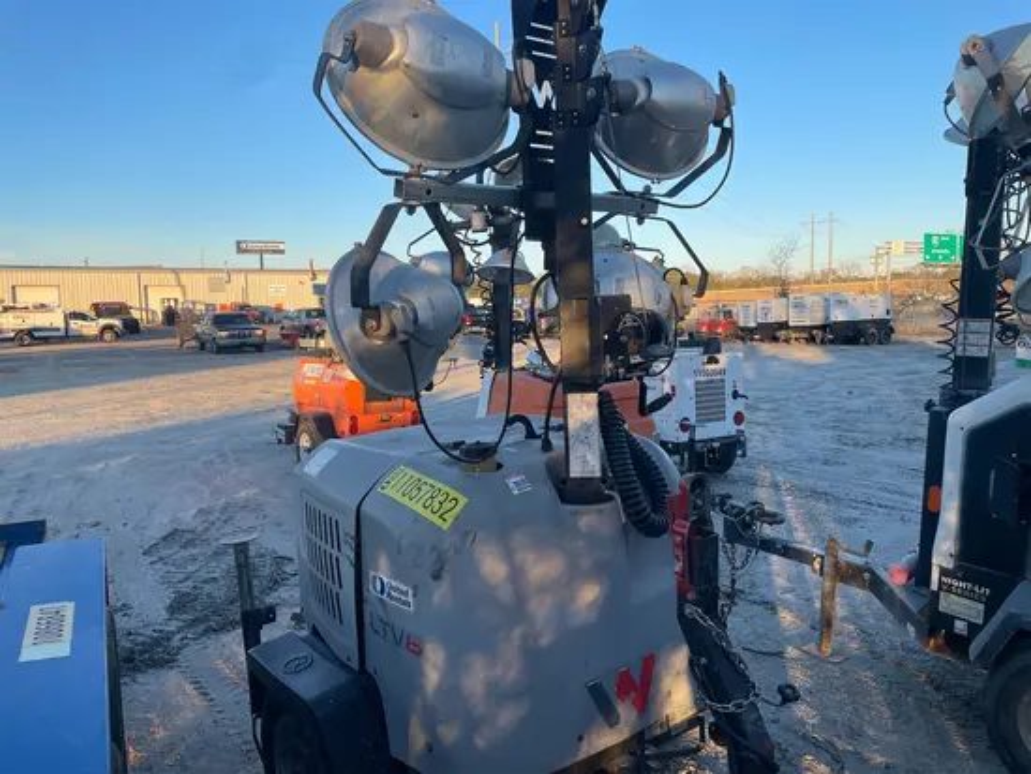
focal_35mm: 26
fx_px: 775
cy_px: 387
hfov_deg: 67.3
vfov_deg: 53.1
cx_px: 516
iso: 32
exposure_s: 1/824
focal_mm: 4.2
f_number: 1.6
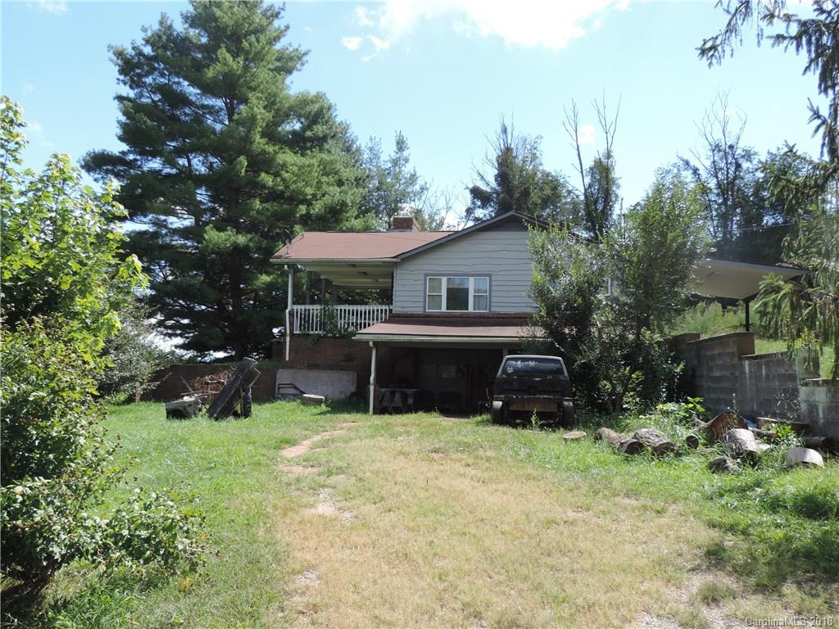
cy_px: 314
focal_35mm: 33
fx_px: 800
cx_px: 420
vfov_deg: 42.9
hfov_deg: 55.4
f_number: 3.2
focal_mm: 5.8
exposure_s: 1/400
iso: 80
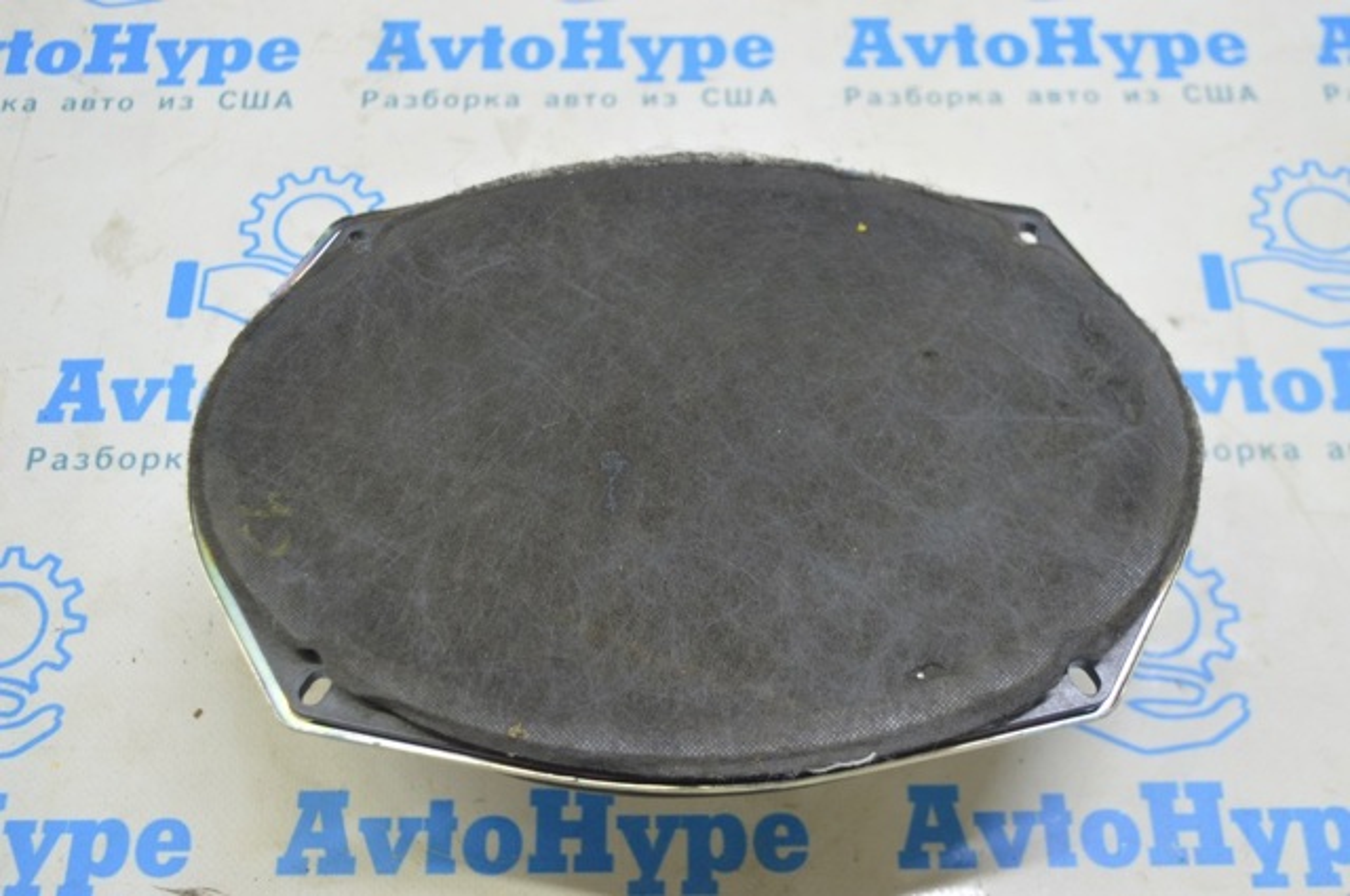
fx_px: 1629
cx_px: 675
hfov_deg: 45.0
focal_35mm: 44
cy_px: 448
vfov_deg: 30.8
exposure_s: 1/20
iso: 400
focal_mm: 29
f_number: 5.6
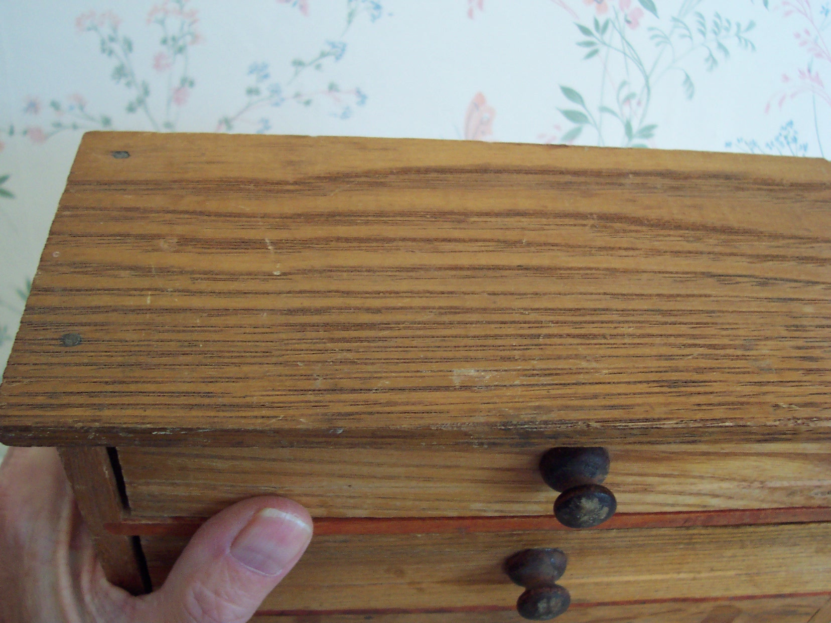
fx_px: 888
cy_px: 312
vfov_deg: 38.7
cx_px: 416
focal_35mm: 37
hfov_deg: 50.1
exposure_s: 1/30
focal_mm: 5.6
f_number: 2.8
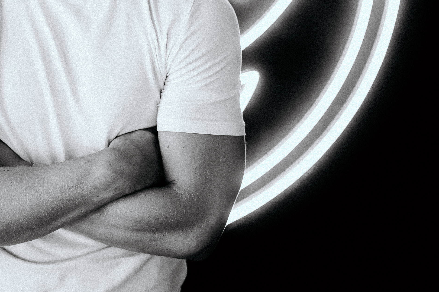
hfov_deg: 26.4
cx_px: 43
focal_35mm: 74
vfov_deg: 17.9
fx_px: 902
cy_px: -6
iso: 400
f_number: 2
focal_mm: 35
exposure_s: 1/30
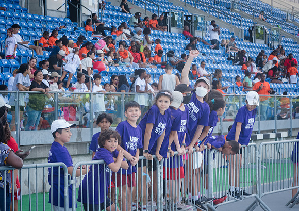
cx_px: 174
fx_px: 1253
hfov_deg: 13.6
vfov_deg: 9.6
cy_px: 101
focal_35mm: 148
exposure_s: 1/80
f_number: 14
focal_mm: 125
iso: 400
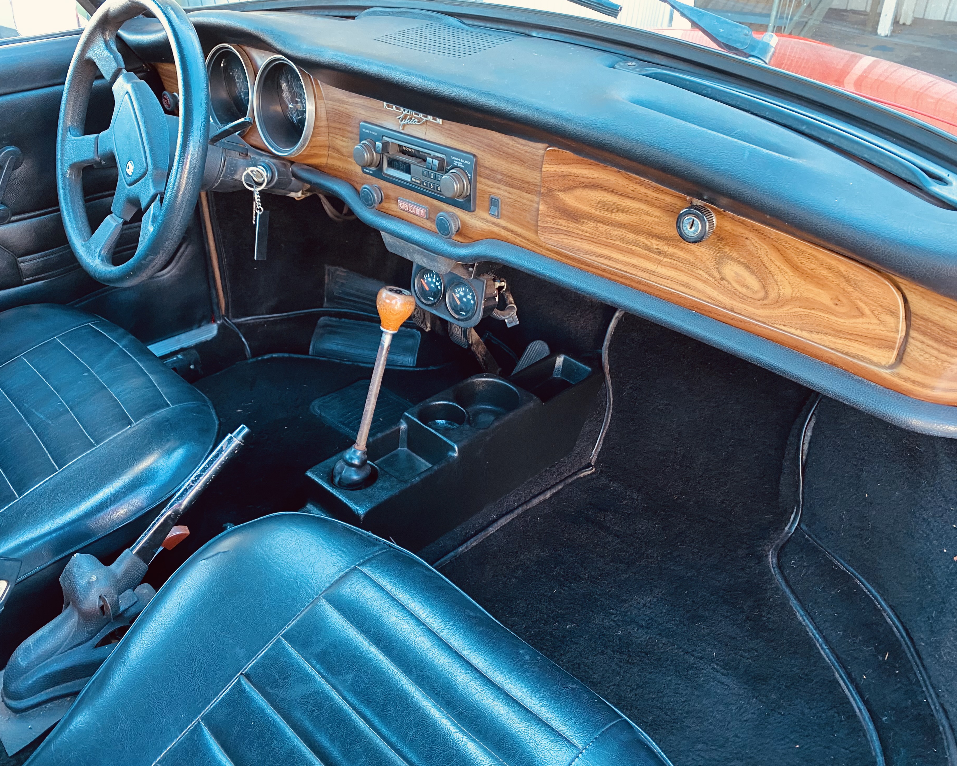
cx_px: 455
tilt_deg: -31.0
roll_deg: -1.2
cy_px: 374
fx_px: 793
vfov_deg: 51.5
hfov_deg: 62.2
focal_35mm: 28
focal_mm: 4.25
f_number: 1.8
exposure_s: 1/60
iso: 200
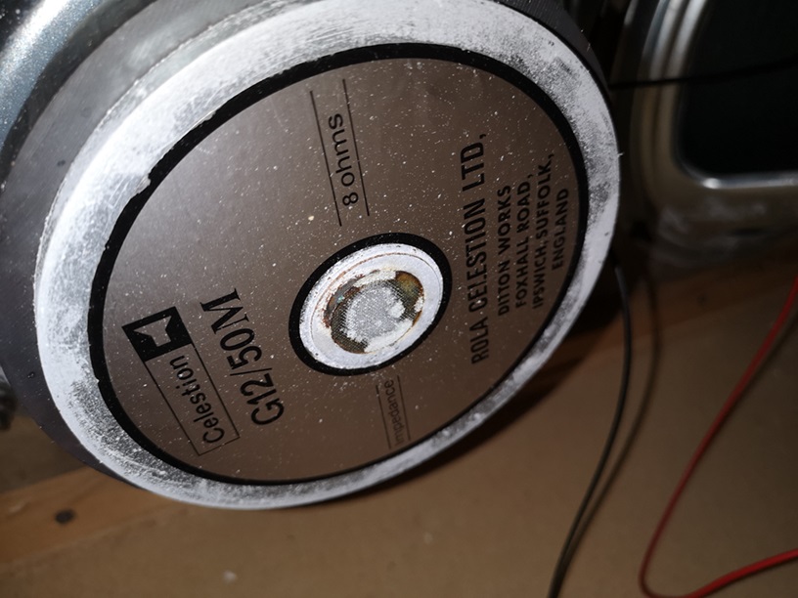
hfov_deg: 65.3
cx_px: 399
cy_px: 299
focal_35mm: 27
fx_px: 622
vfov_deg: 51.4
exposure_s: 1/50
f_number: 1.8
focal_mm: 5.58
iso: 160
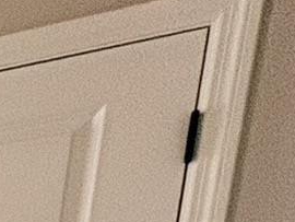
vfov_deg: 11.3
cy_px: 552
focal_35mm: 106
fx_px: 904
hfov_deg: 9.5
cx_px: -746
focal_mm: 2.22
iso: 80
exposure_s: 1/120
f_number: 2.2
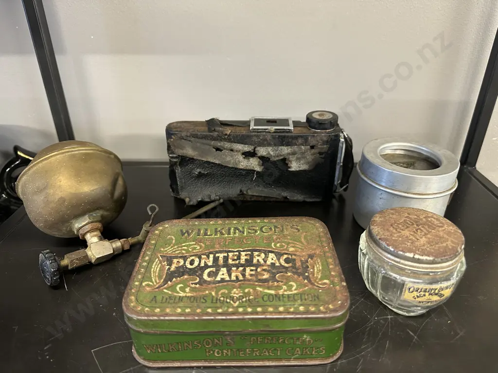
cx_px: 249
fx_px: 345
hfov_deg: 71.6
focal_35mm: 24
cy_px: 186
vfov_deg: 56.8
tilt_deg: -29.2
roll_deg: -0.1
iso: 400
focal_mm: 6.86
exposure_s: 1/50
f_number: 1.78
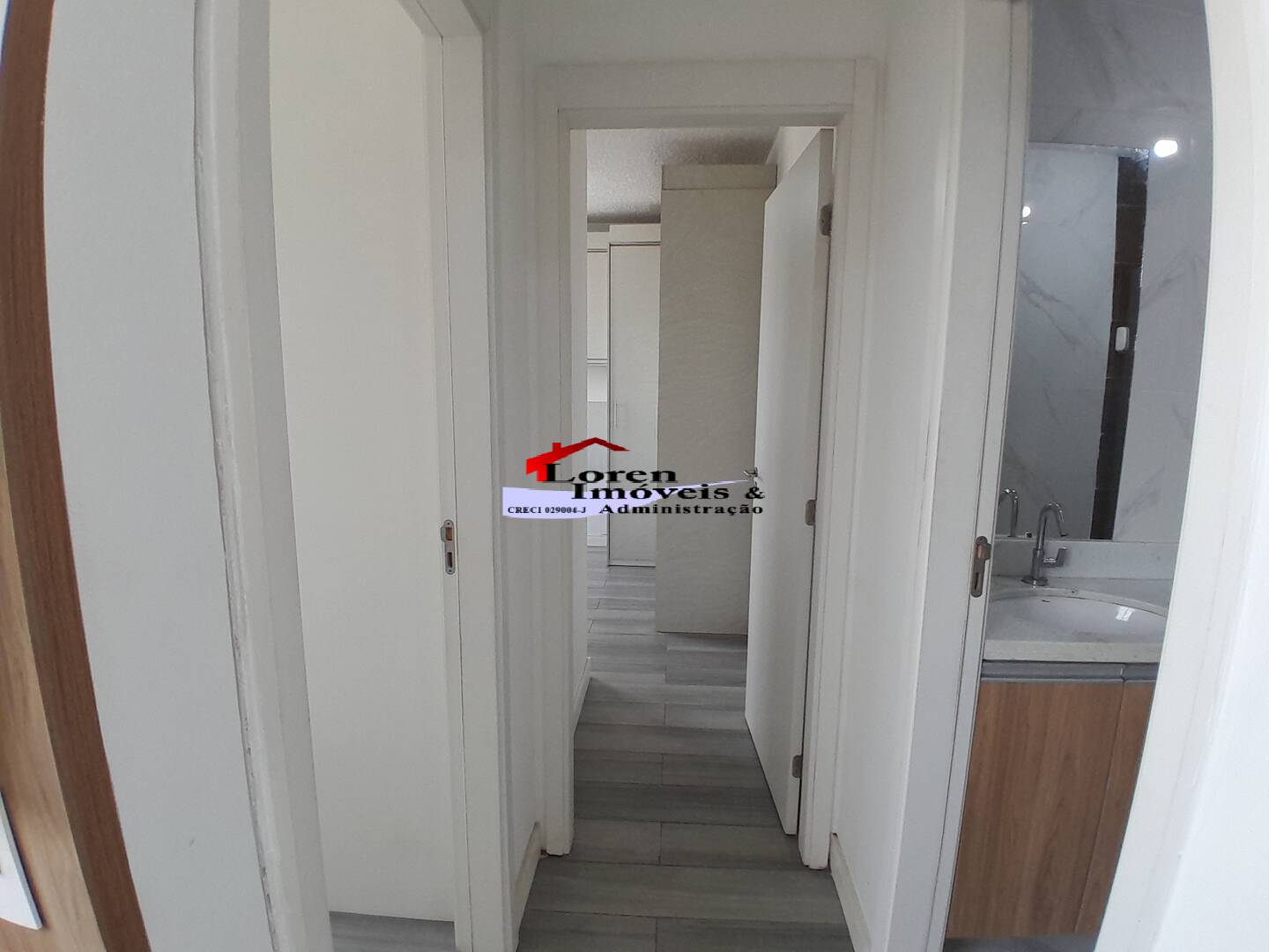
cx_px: 634
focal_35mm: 17
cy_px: 476
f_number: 2.2
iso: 50
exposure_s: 1/60
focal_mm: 1.46
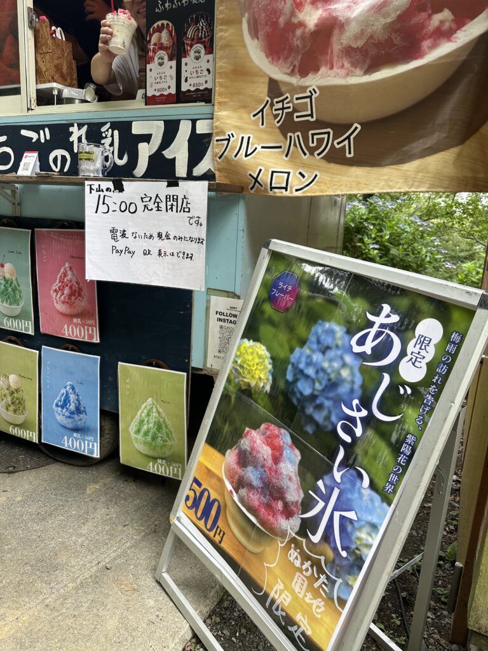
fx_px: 451
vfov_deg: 71.6
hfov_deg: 56.8
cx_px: 244
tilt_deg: -8.9
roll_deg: -1.6
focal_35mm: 24
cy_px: 326
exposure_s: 1/309
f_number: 1.78
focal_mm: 6.86
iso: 80
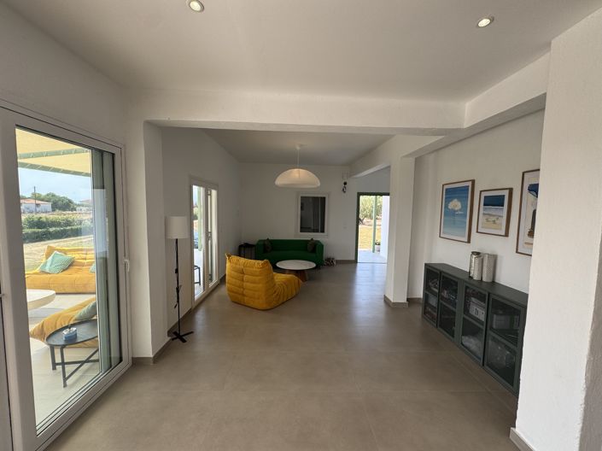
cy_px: 226
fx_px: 243
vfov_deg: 85.6
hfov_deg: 102.1
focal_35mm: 14
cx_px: 301
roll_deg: -0.8
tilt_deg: -4.3
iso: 40
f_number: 2.2
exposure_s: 1/212
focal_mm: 2.22
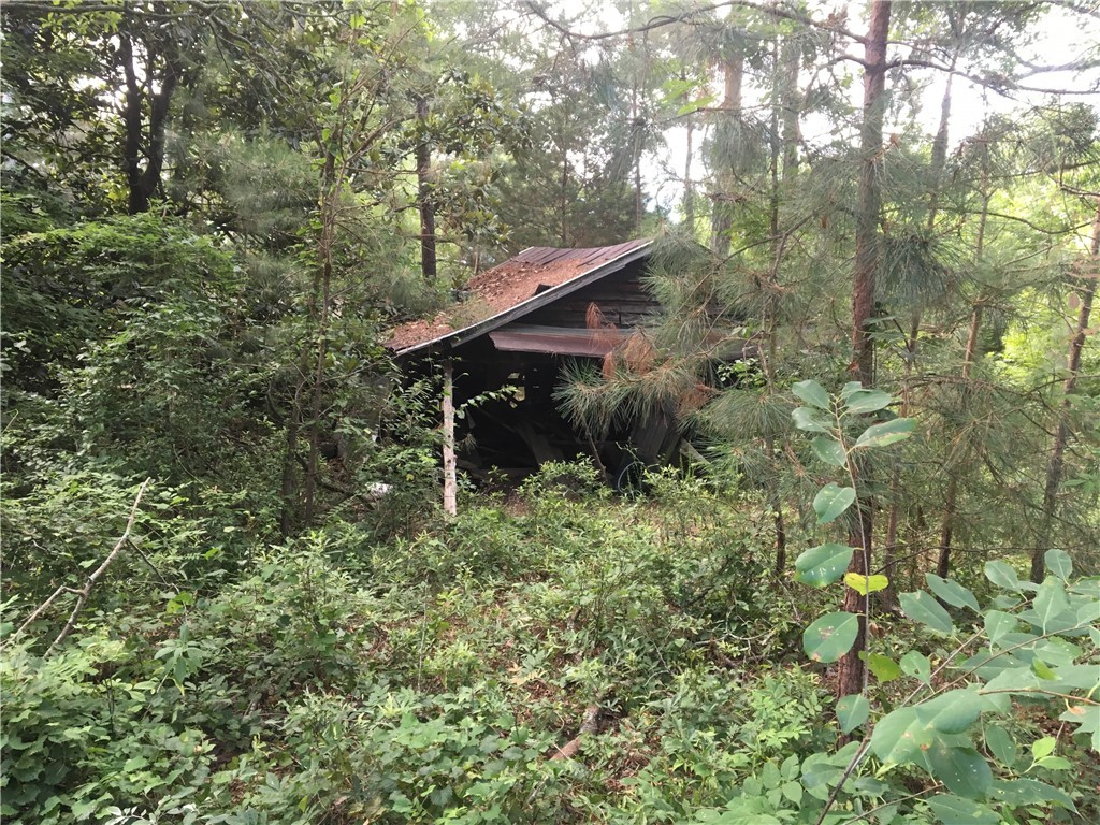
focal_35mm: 29
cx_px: 550
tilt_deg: -3.1
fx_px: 922
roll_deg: +0.7
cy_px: 412
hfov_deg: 61.7
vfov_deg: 48.2
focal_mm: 4.15
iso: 32
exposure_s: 1/30
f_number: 2.2
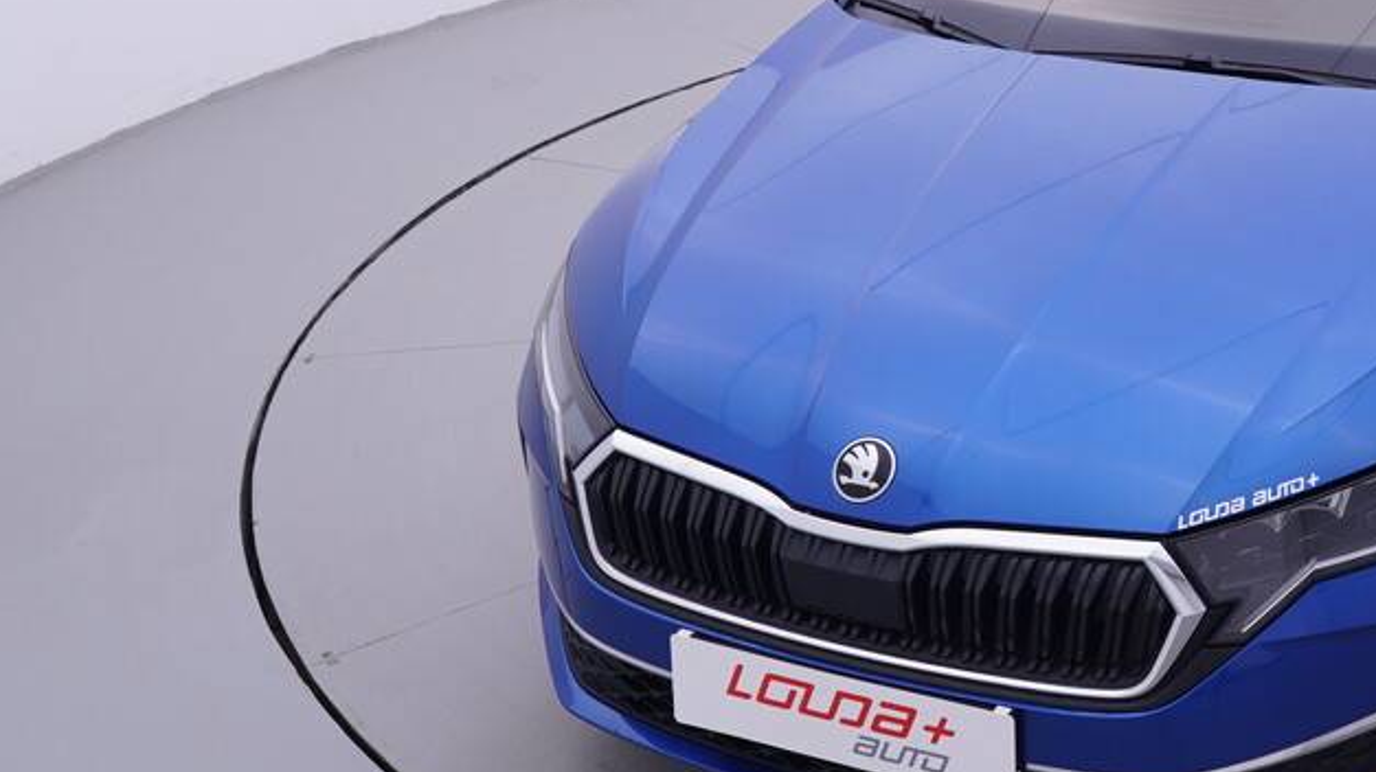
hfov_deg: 36.3
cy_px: 92
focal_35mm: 54
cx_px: 1211
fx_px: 1977
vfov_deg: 21.7
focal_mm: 15
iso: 200
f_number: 5
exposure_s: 1/80
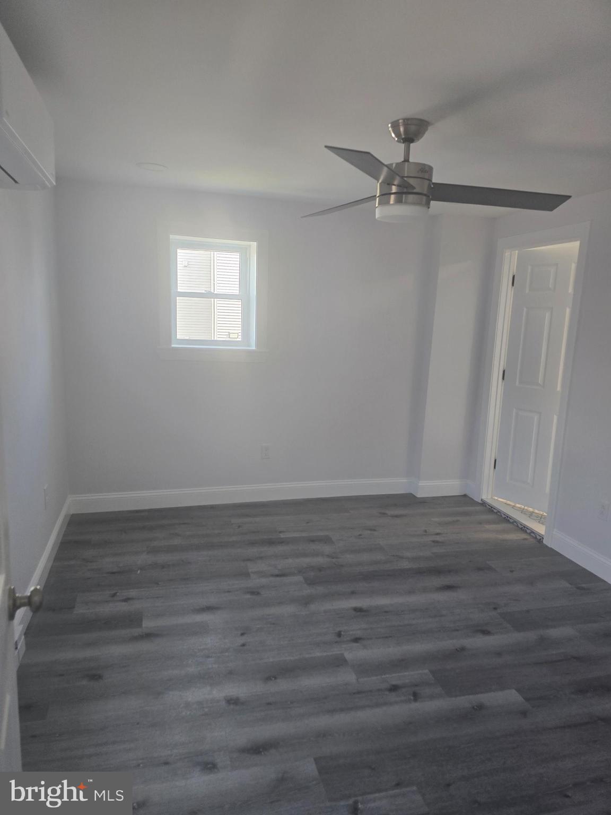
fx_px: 541
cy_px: 408
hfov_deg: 58.9
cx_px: 306
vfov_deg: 73.9
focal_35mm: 23
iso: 100
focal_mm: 6.3
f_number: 1.7
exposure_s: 1/120
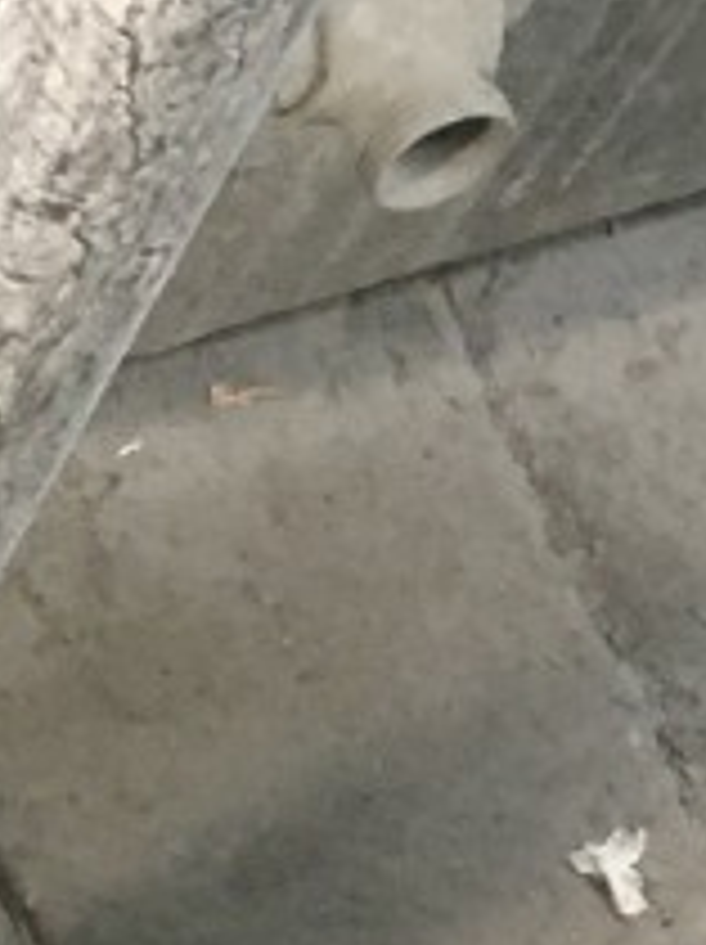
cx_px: 535
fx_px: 4823
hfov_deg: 8.4
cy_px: 639
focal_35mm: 177
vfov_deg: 11.2
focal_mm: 4.15
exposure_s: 1/20
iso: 200
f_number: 2.2
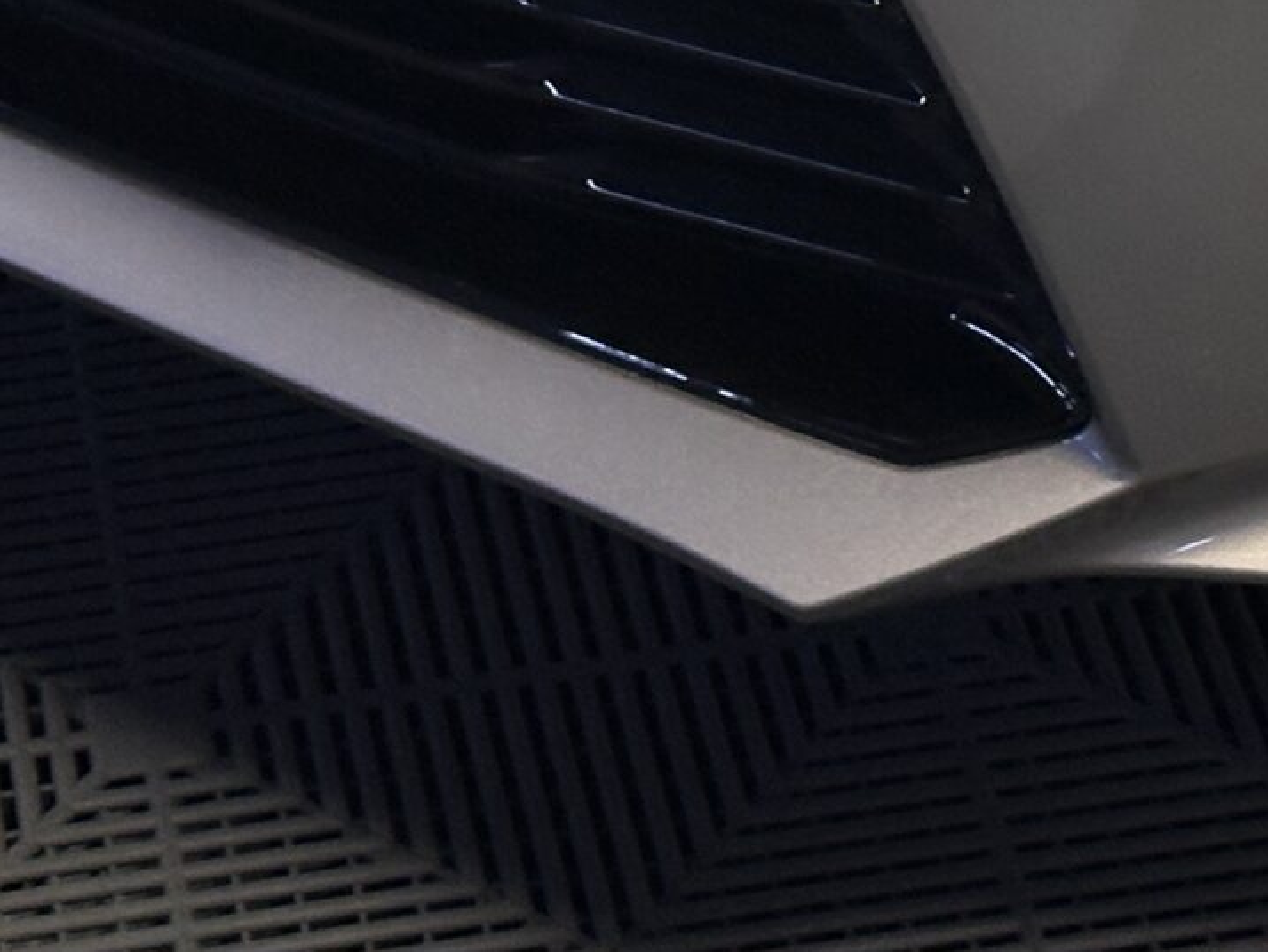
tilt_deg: -29.1
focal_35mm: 172
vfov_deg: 8.3
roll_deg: -0.9
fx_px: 6303
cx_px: 993
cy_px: -746
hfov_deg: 11.5
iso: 125
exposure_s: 1/49
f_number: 1.78
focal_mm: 6.86
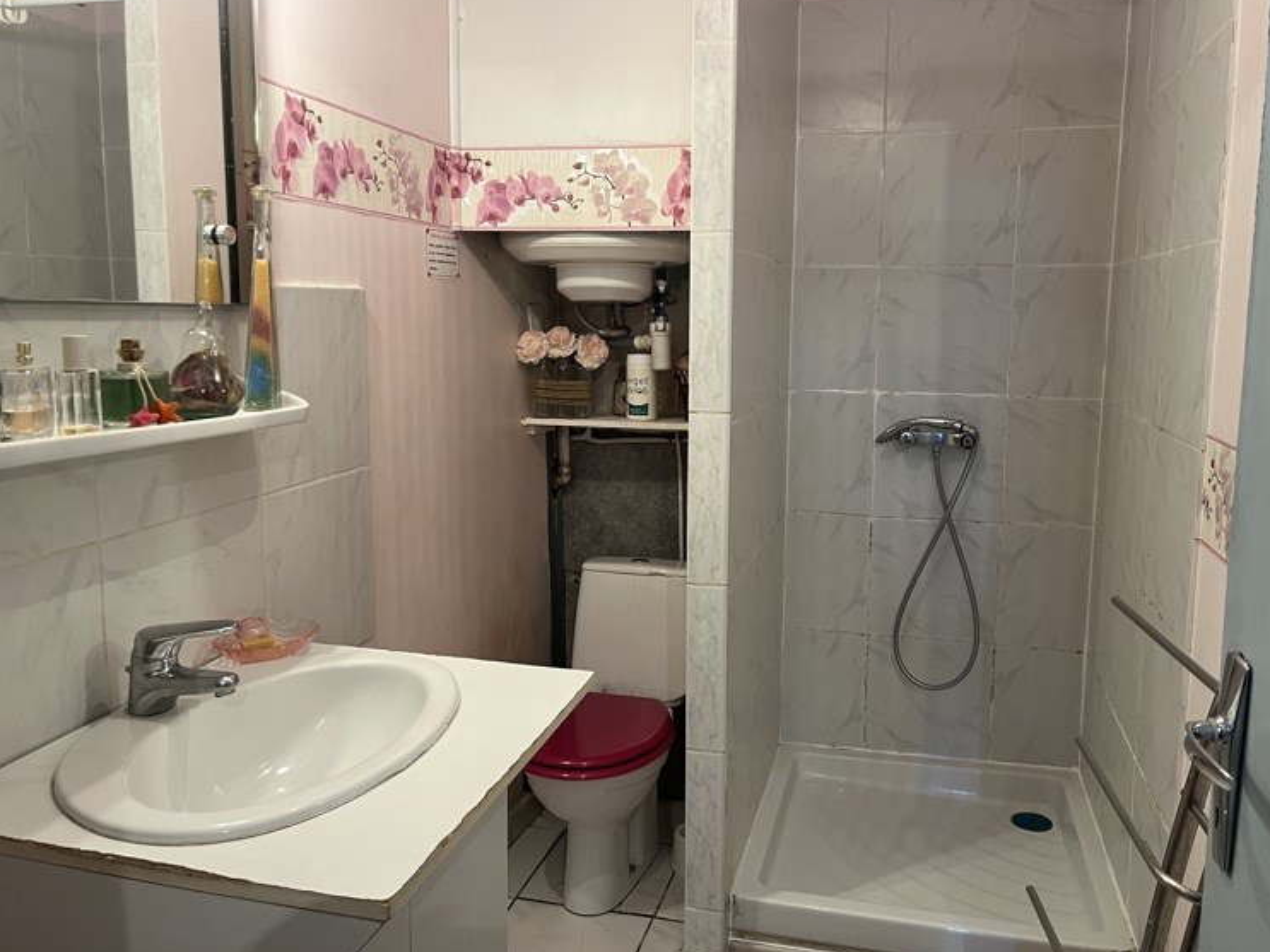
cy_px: 446
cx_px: 682
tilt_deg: -7.7
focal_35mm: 28
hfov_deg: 63.4
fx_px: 1027
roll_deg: -0.8
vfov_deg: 49.7
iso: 125
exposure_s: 1/50
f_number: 1.6
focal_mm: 5.1
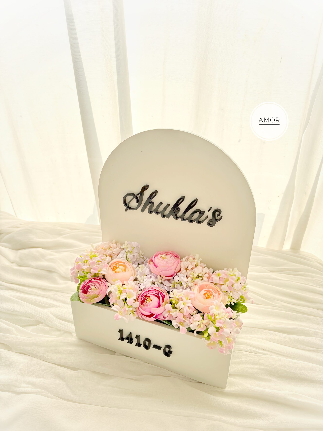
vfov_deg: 67.3
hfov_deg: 53.1
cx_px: 162
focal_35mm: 26
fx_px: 323
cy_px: 216
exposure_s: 1/256
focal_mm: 5.96
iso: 64
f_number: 1.6
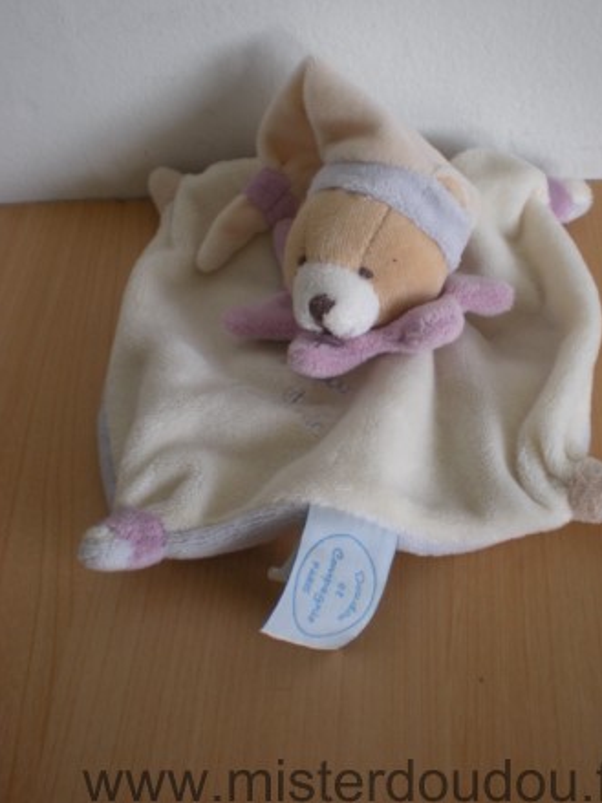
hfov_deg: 32.1
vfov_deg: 42.0
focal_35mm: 45
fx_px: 1044
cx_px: 355
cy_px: 342
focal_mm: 6.3
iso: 125
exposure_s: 1/62
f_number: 3.1
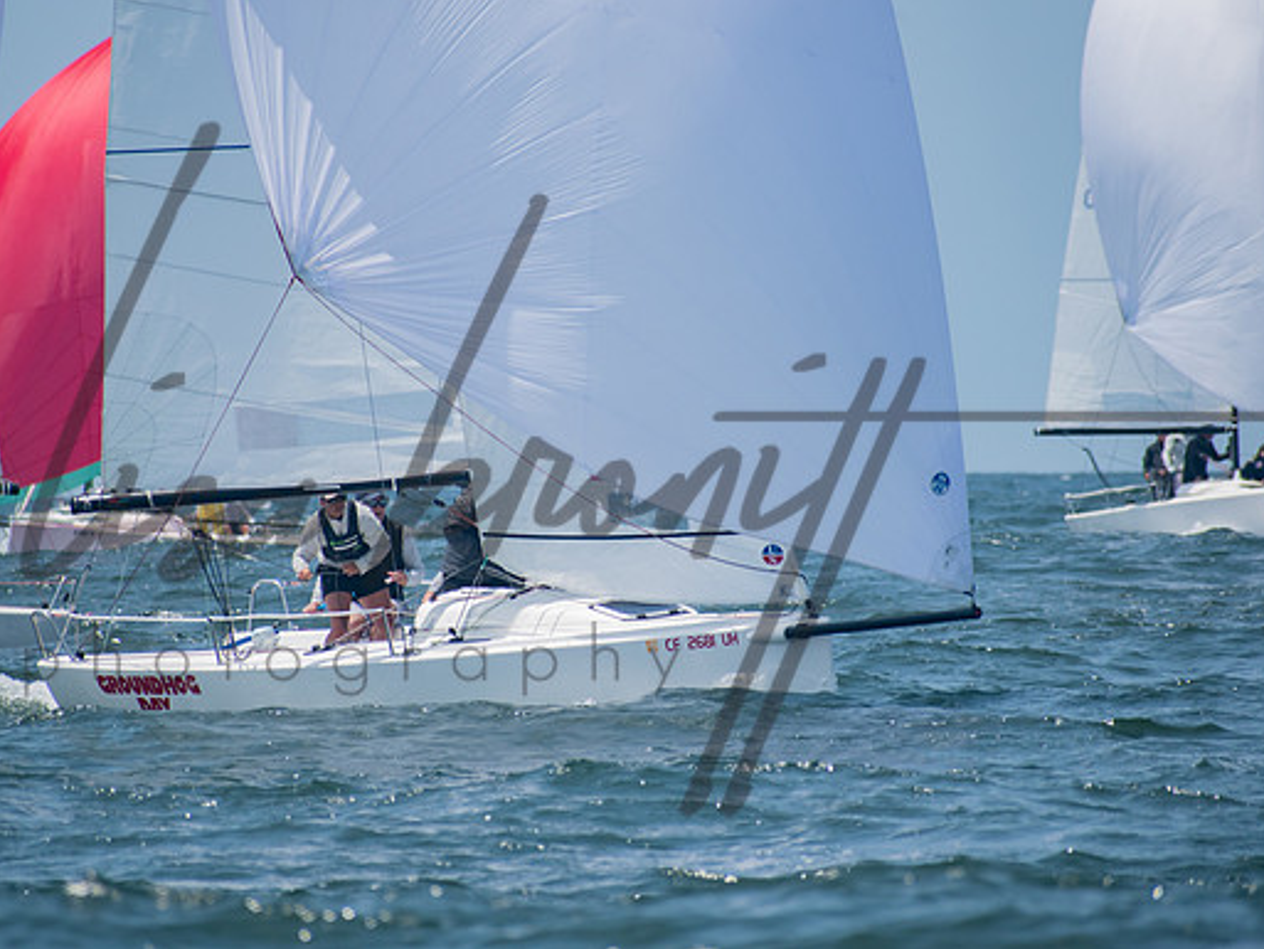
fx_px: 18810
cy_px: 474
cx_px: 593
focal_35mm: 515
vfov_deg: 2.9
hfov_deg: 3.8
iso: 400
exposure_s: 1/1250
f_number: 8
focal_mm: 300
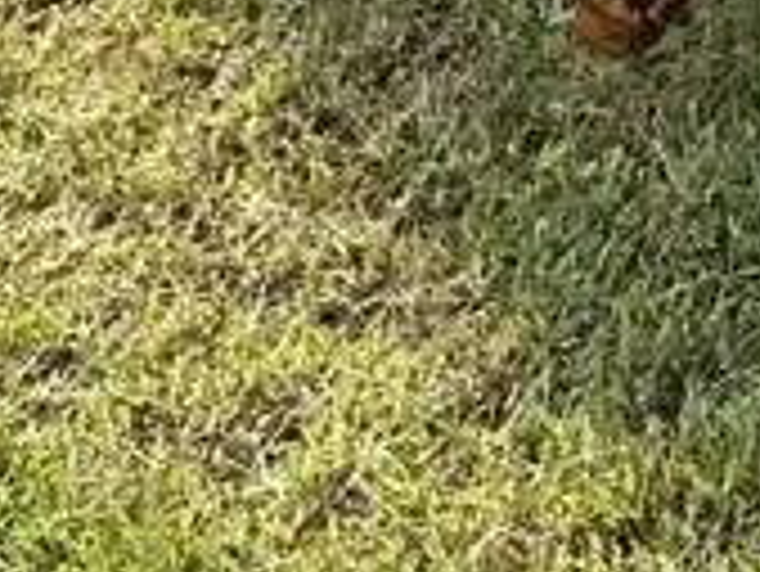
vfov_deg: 10.4
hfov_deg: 13.1
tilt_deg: -30.3
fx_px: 2988
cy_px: -360
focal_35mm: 136
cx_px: 1385
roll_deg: +2.9
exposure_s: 1/767
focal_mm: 6.86
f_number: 1.78
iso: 80
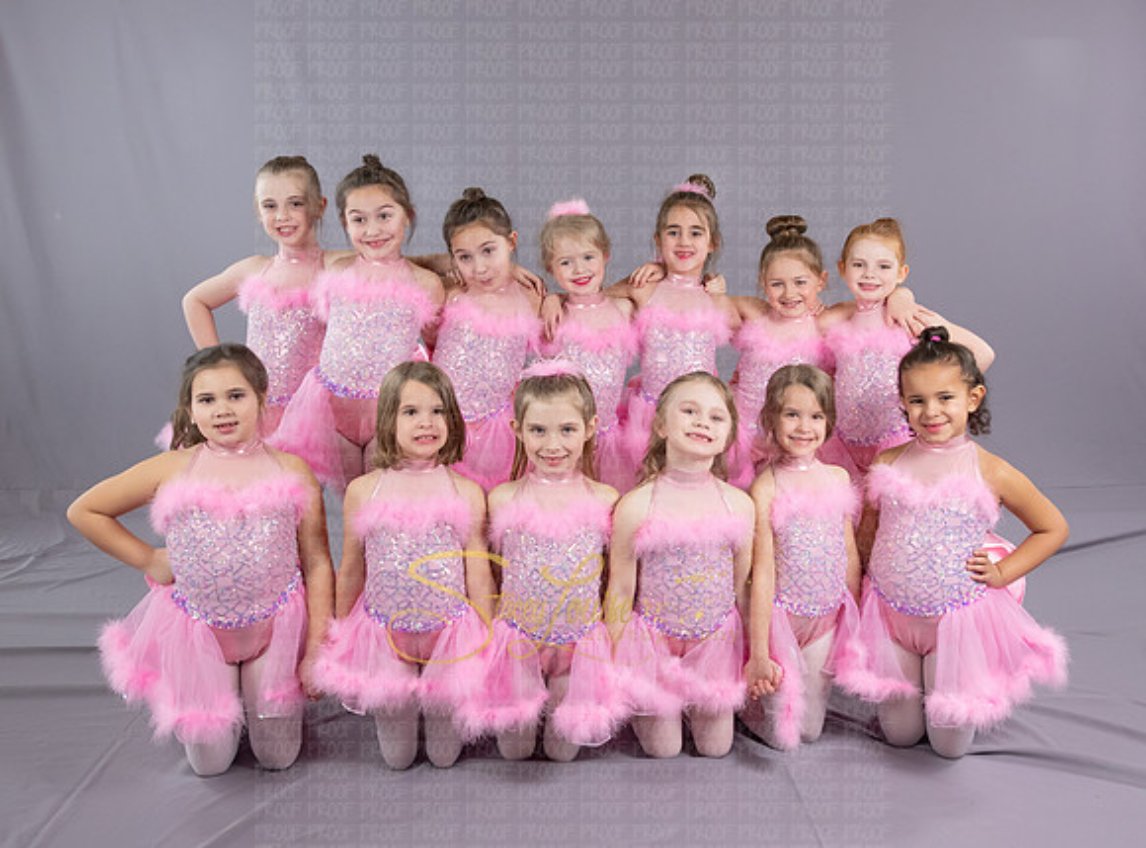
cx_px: 597
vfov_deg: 41.8
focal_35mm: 34
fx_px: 1110
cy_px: 379
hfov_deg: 54.6
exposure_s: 1/125
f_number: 6.3
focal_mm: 24
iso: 2500
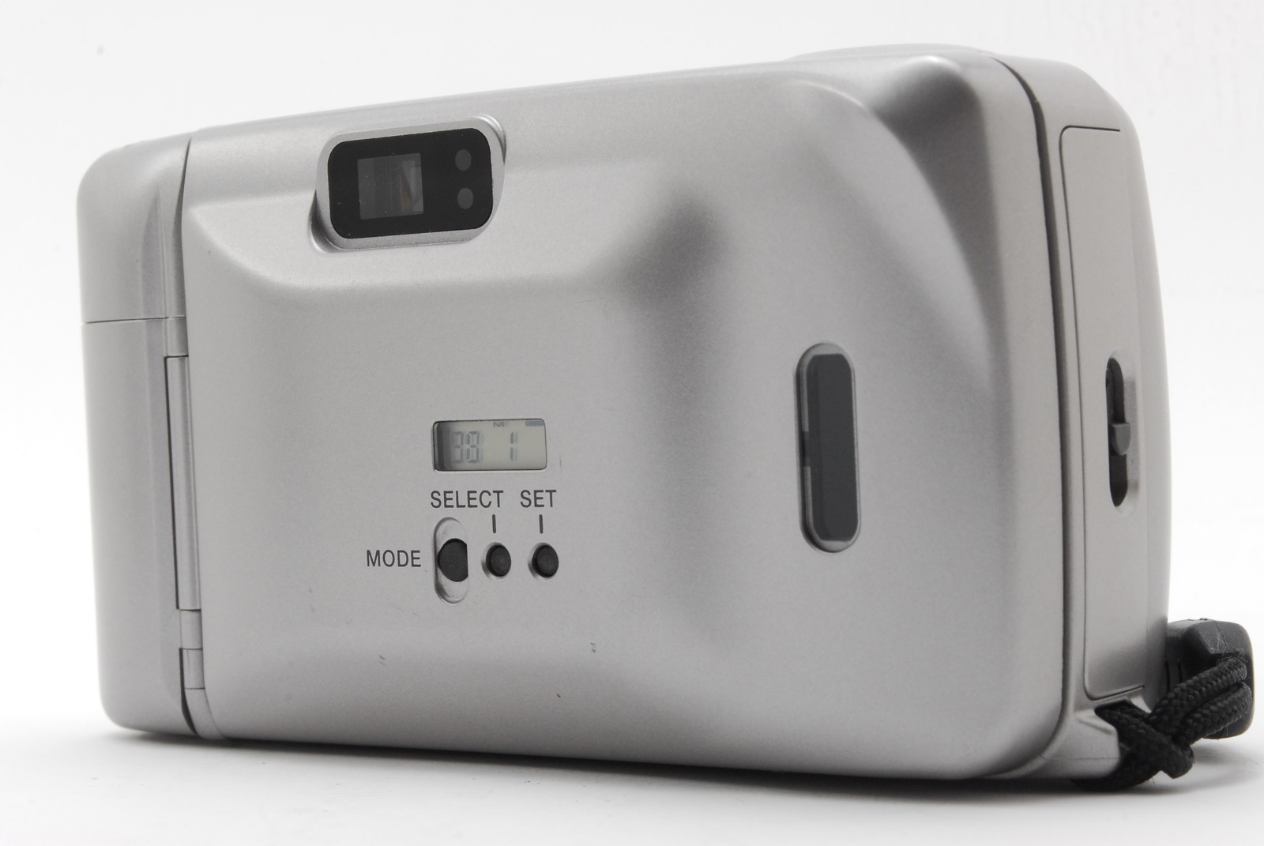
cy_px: 423
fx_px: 2900
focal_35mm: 82
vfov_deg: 16.6
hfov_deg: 24.6
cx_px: 632
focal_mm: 55
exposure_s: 1/160
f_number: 18
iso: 400
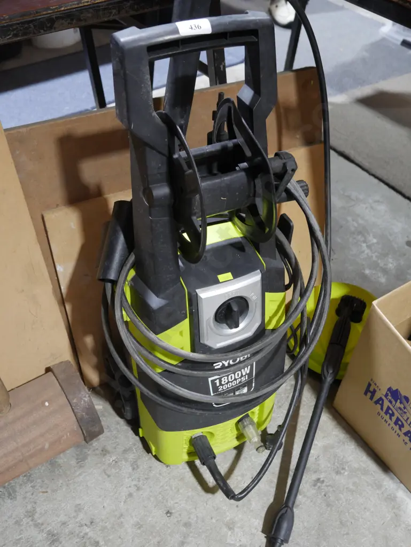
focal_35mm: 34
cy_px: 274
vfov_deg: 53.9
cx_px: 206
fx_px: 538
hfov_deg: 41.8
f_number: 4
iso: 1000
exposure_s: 1/60
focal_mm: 17
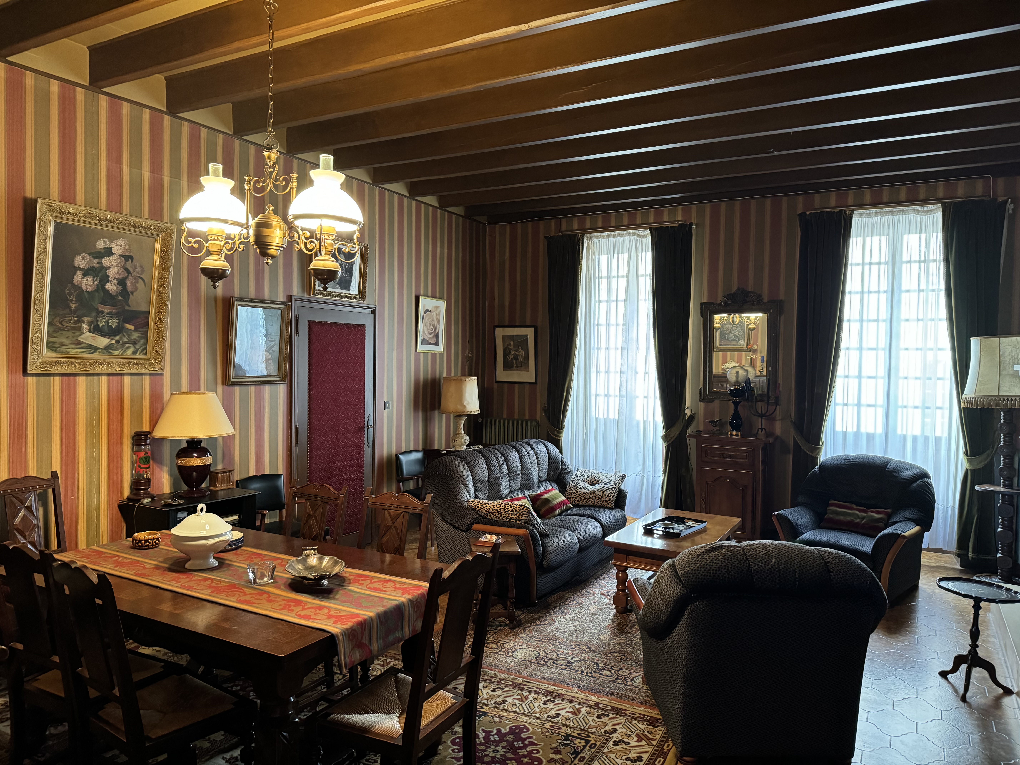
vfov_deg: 56.8
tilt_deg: -1.5
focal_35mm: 24
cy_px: 382
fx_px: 707
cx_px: 510
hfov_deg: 71.6
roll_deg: -0.6
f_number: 1.78
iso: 800
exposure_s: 1/50
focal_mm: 6.86
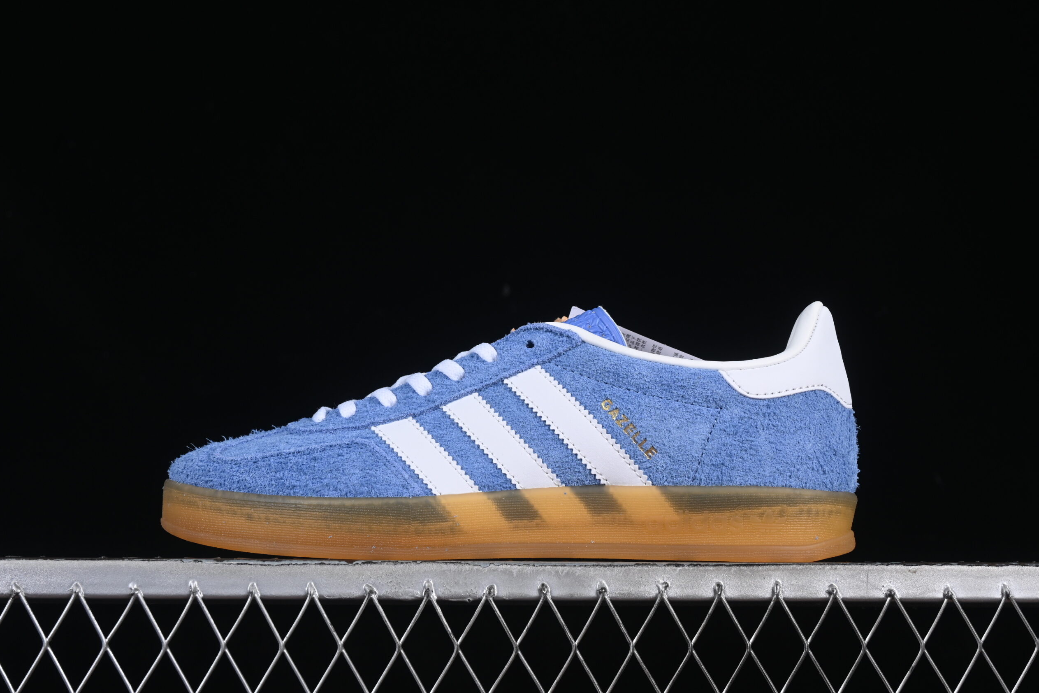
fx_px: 2193
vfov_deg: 17.9
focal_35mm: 76
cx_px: 523
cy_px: 343
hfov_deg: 26.7
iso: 160
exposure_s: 1/80
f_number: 8
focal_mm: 50
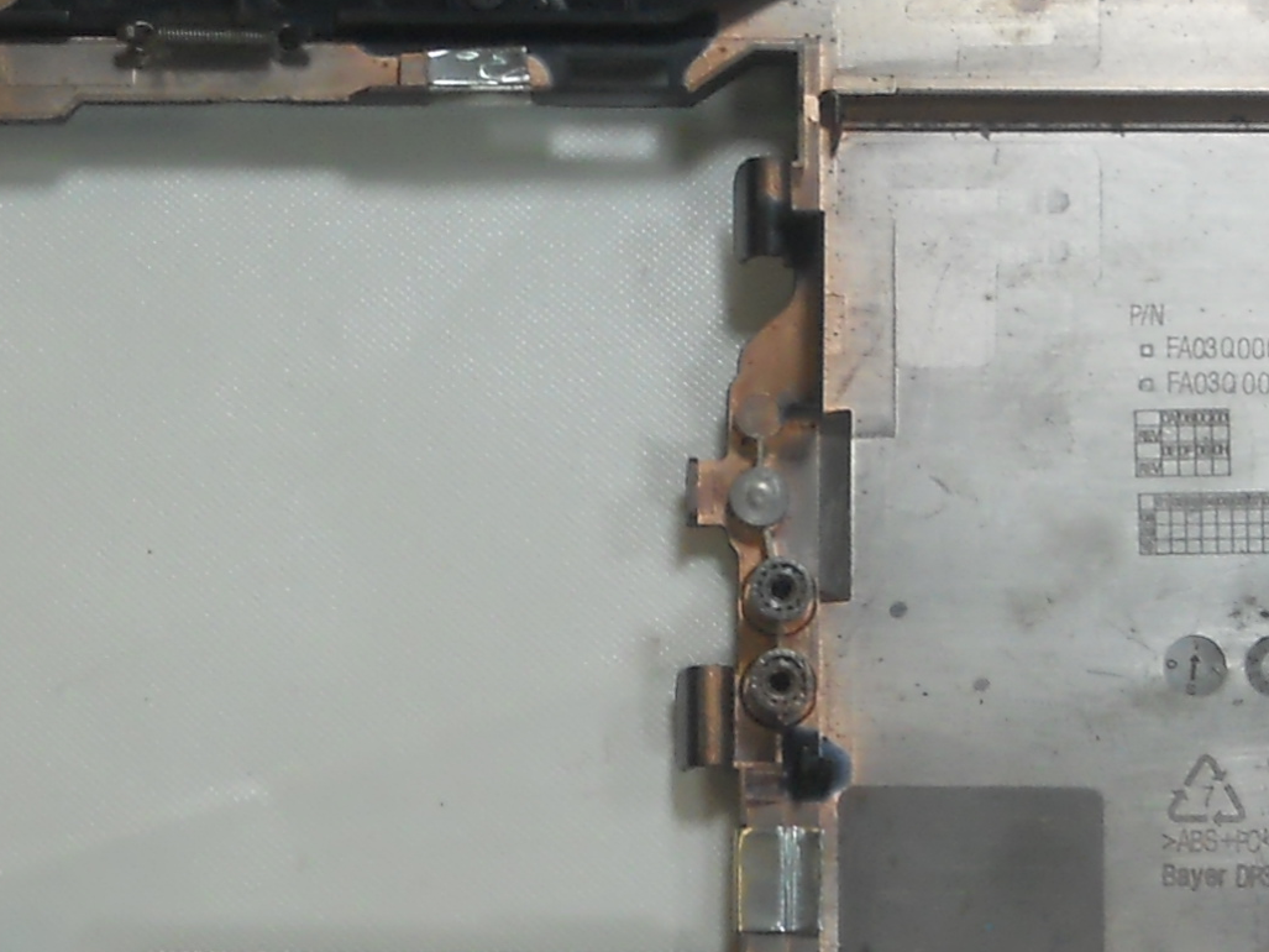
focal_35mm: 178
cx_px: 421
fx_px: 6525
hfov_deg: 11.1
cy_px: 744
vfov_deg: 8.3
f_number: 3.6
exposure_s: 1/30
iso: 160
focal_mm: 9.24
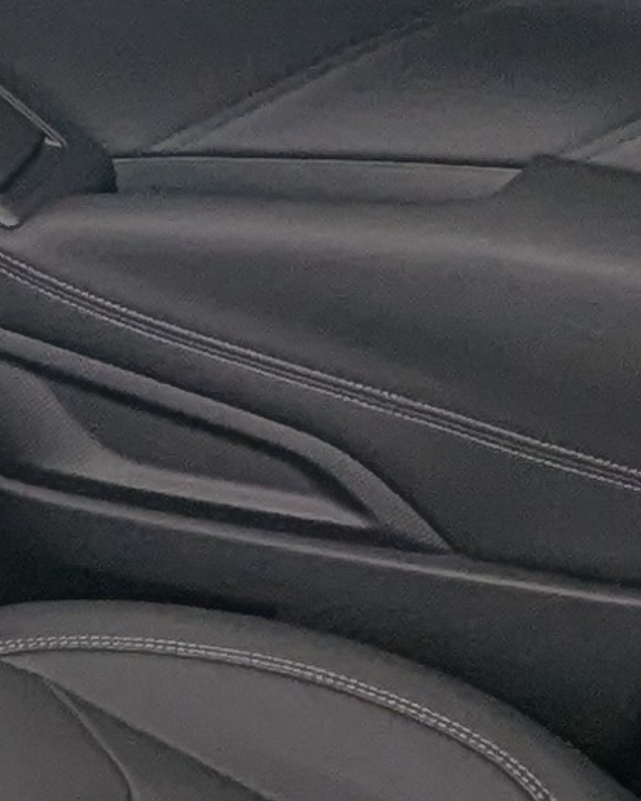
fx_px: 2918
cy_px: 1162
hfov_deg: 11.8
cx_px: -428
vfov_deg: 14.7
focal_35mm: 123
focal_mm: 2.35
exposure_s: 1/53
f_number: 2.2
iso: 46
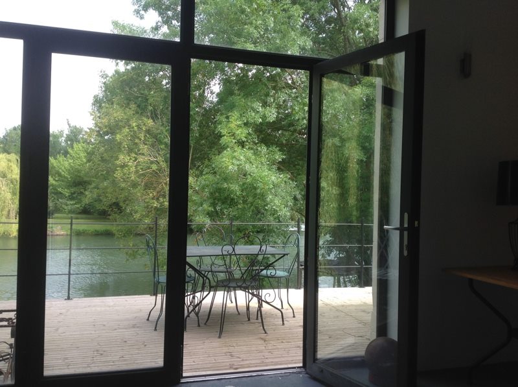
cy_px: 194
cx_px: 259
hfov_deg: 52.7
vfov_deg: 40.6
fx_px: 523
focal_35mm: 35
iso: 50
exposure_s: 1/321
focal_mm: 4.28
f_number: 2.4
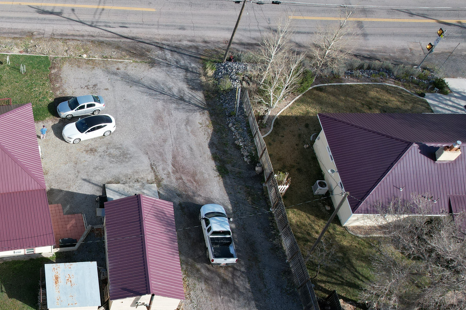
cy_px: 208
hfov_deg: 41.8
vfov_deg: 31.6
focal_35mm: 42
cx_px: 27
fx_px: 544
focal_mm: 8.38
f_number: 2.8
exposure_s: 1/1500
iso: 200
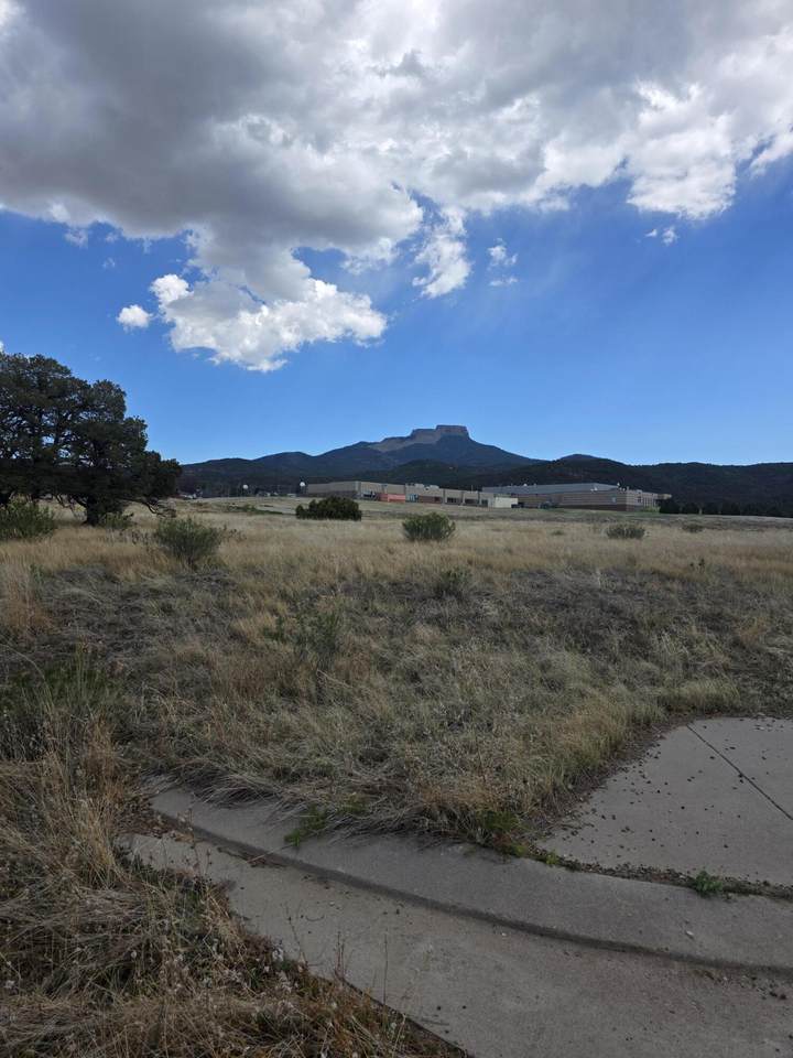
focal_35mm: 23
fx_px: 703
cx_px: 396
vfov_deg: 73.9
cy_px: 529
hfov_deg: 58.9
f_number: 1.7
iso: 80
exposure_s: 1/4057
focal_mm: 6.3
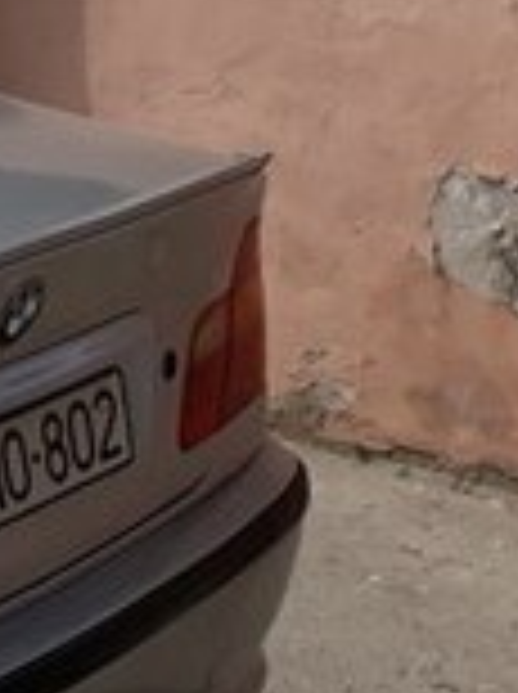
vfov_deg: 17.0
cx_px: -716
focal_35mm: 116
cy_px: 466
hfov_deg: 10.9
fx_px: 2321
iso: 40
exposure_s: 1/2012
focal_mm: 3.71
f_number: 1.7
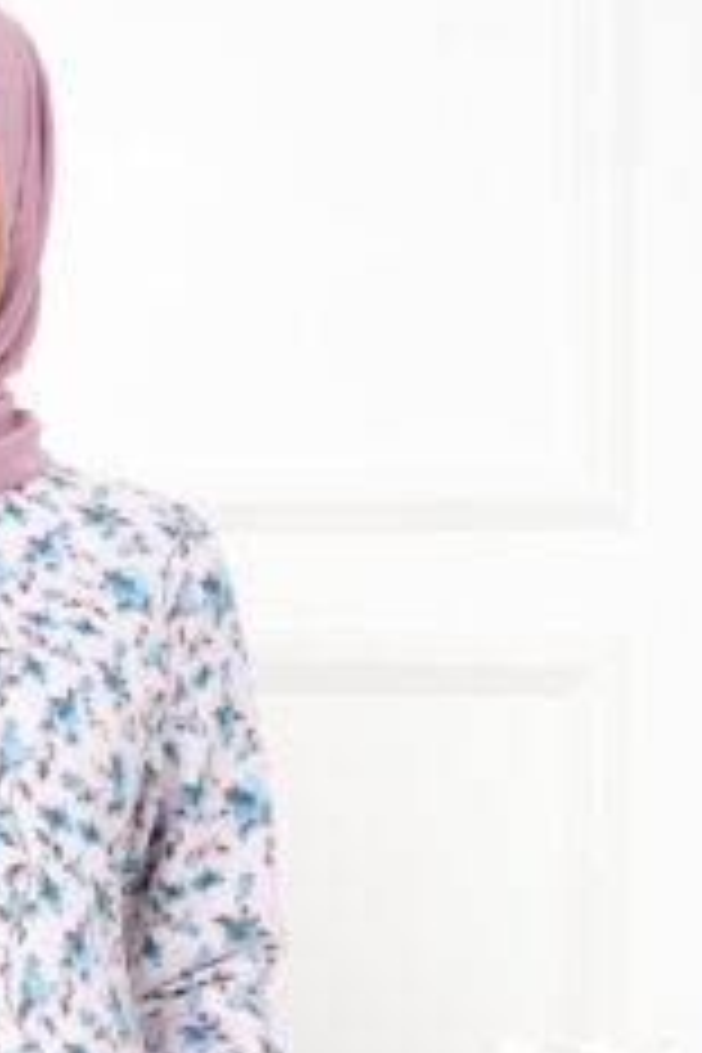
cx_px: -94
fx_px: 6493
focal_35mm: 222
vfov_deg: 9.1
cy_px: 1498
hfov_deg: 6.2
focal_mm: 65
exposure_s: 1/200
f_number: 7.1
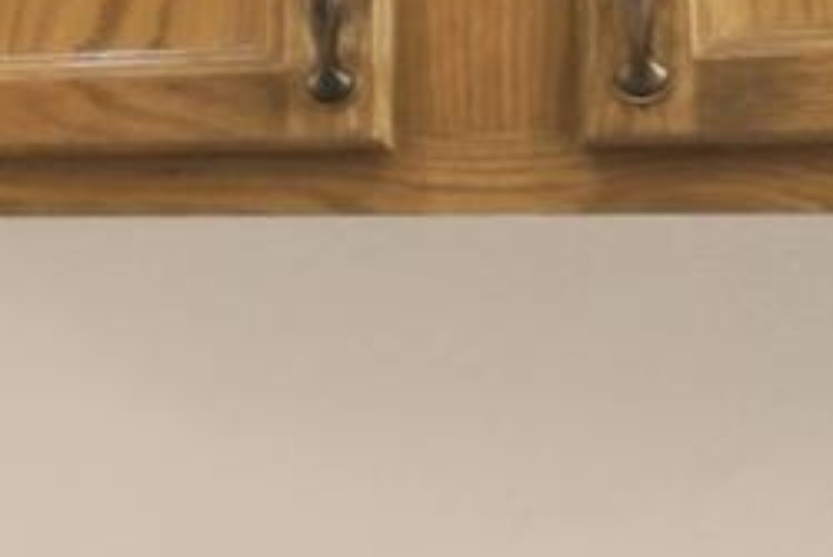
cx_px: -1493
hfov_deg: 12.4
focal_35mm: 96
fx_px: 2223
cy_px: 187
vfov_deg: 14.2
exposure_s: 1/60
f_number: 7.1
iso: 100
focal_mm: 10
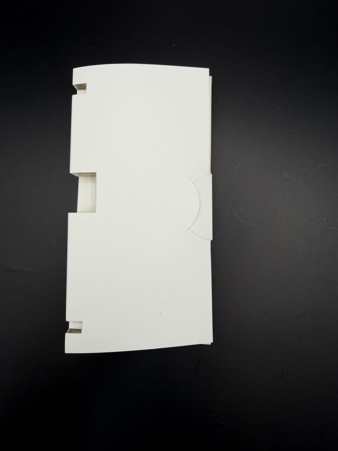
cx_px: 169
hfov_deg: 56.8
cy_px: 226
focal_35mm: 24
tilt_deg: -82.6
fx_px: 312
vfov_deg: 71.6
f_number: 2.2
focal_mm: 2.22
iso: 20
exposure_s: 1/100
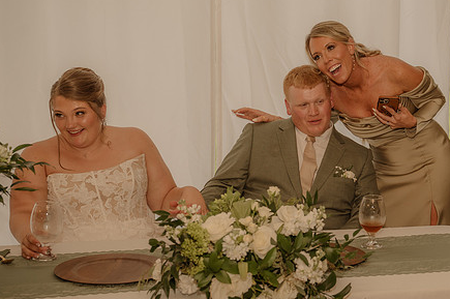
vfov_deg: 18.1
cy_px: 149
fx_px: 936
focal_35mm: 75
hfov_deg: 26.7
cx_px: 337
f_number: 4
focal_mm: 49
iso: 500
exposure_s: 1/200
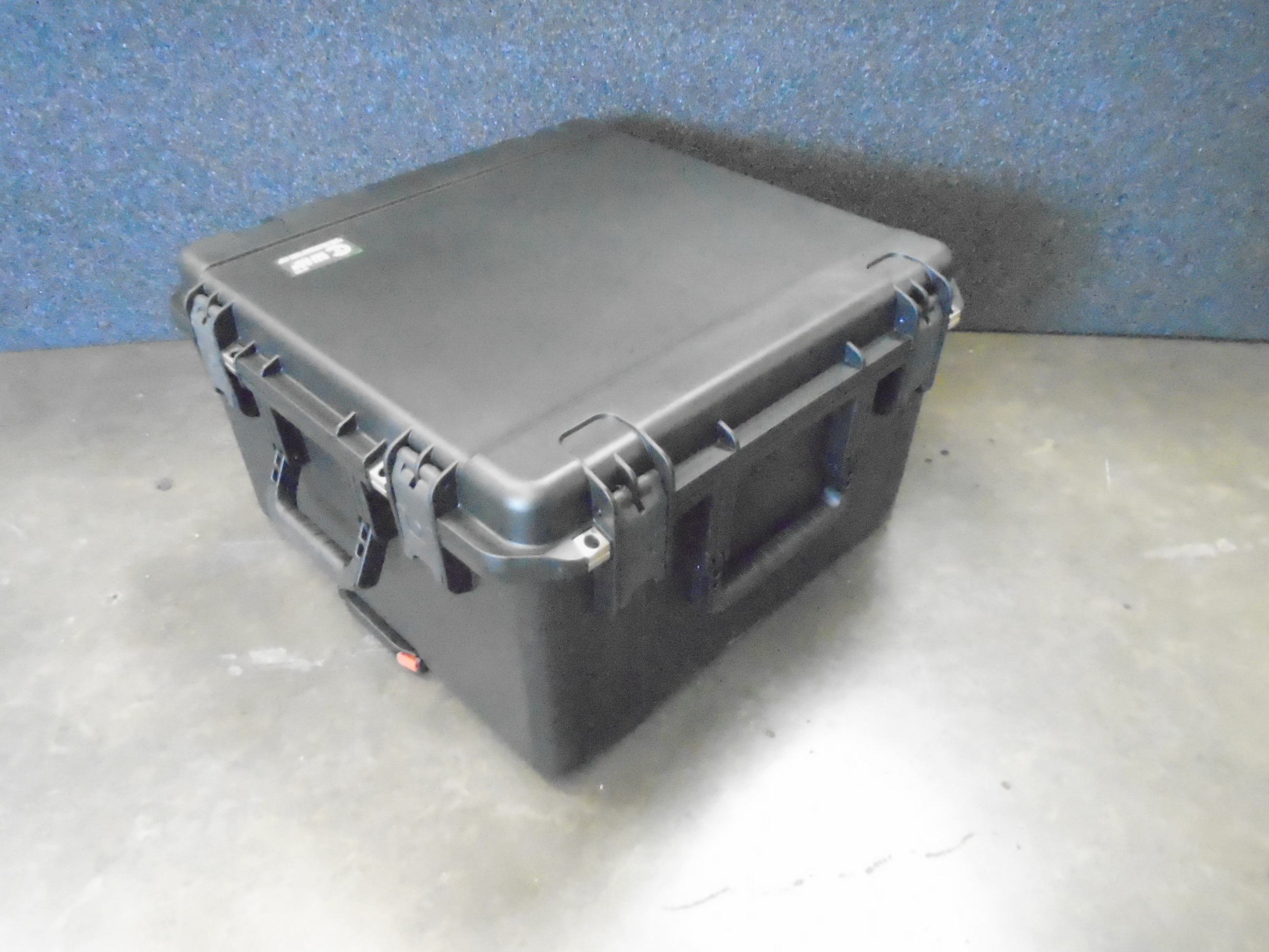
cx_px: 634
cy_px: 476
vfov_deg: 53.1
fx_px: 953
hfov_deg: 67.3
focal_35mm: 26
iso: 3200
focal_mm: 4.6
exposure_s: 1/60
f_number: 3.2
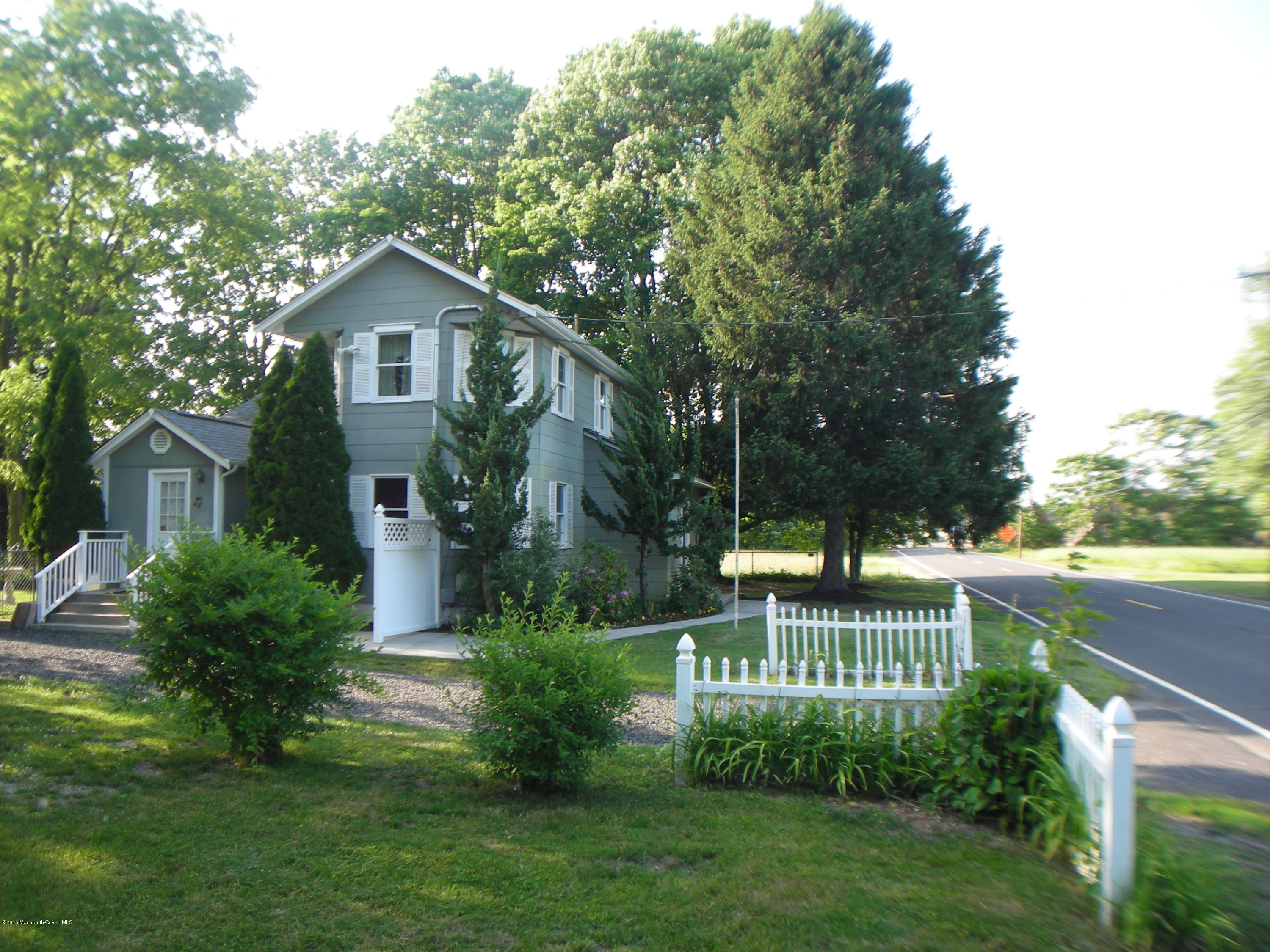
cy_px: 476
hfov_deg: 49.0
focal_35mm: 38
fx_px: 1394
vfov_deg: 37.7
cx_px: 635
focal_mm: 6.3
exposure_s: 1/85.6
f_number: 3.2
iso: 50
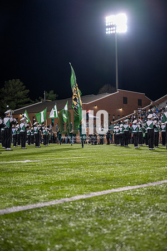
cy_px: 126
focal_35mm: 47
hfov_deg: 28.6
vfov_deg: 41.9
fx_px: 327
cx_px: 84
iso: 1250
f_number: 3.2
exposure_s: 1/500
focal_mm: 47
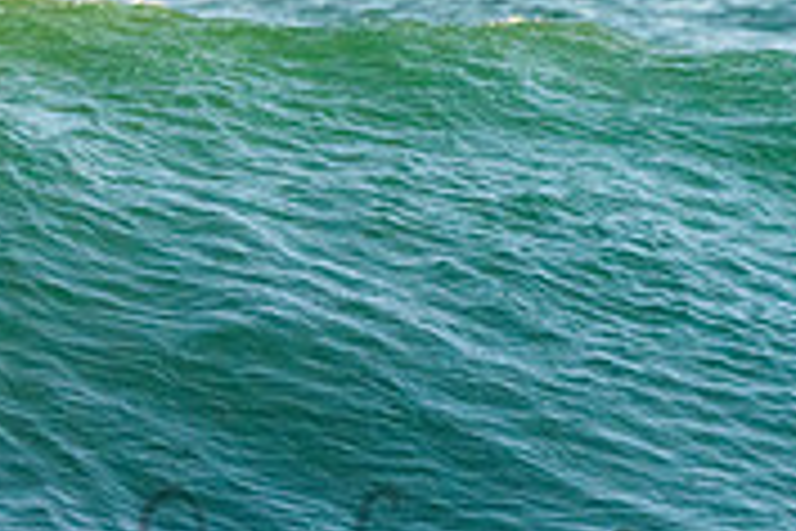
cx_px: 241
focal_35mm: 1757
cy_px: 458
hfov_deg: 1.2
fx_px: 38846
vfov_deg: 0.8
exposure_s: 1/1600
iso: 900
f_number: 5.6
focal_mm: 500
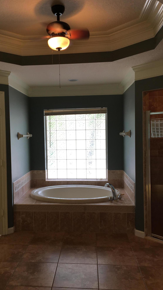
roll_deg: +1.2
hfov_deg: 36.5
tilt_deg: -0.6
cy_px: 144
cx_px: 65
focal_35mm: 32
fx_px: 246
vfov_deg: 61.0
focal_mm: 4.15
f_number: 2.2
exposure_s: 1/60
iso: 32
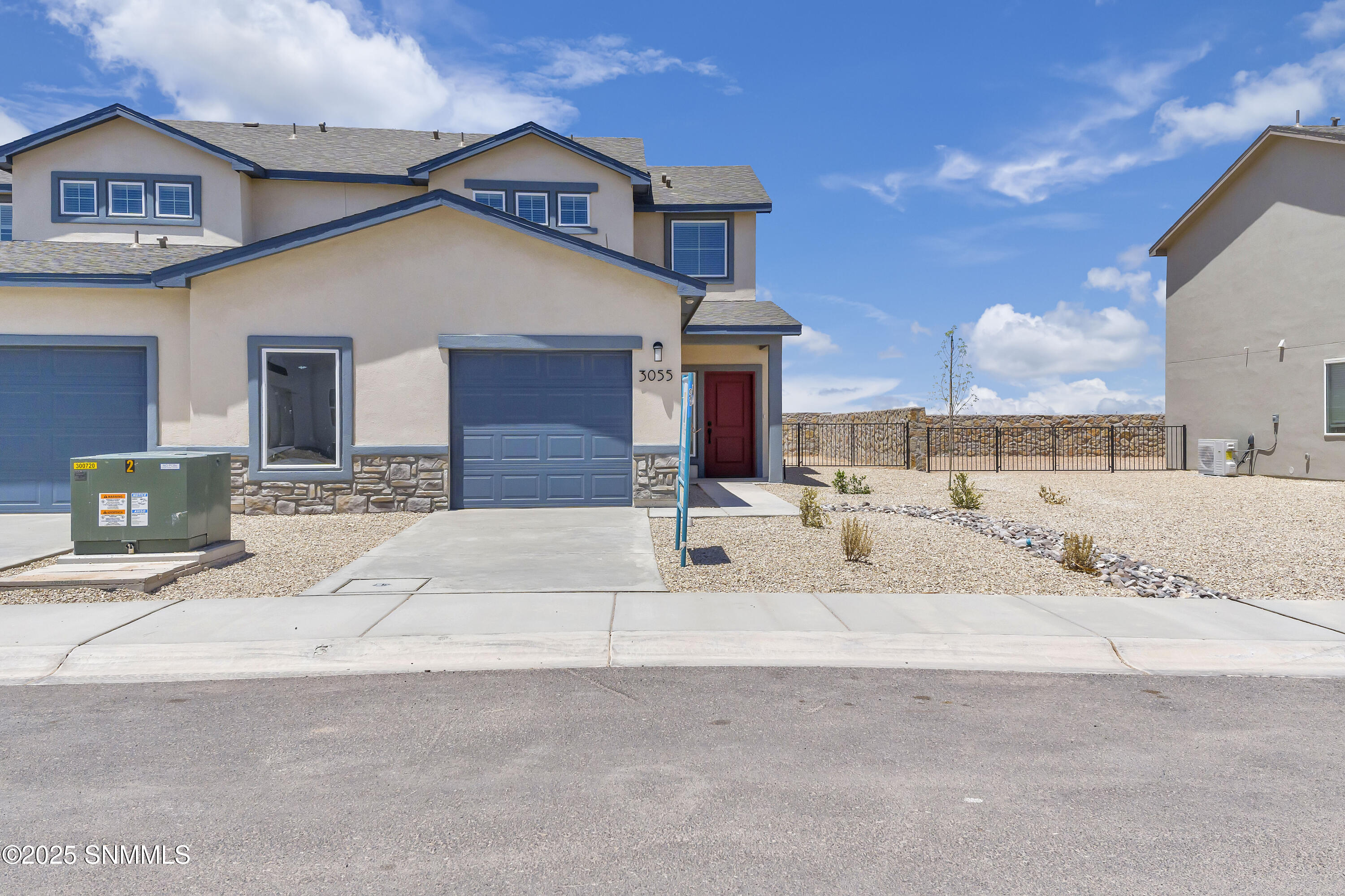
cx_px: 672
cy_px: 448
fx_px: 1121
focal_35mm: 30
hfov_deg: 61.9
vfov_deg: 43.6
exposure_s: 1/4000
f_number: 7.1
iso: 800
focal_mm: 20
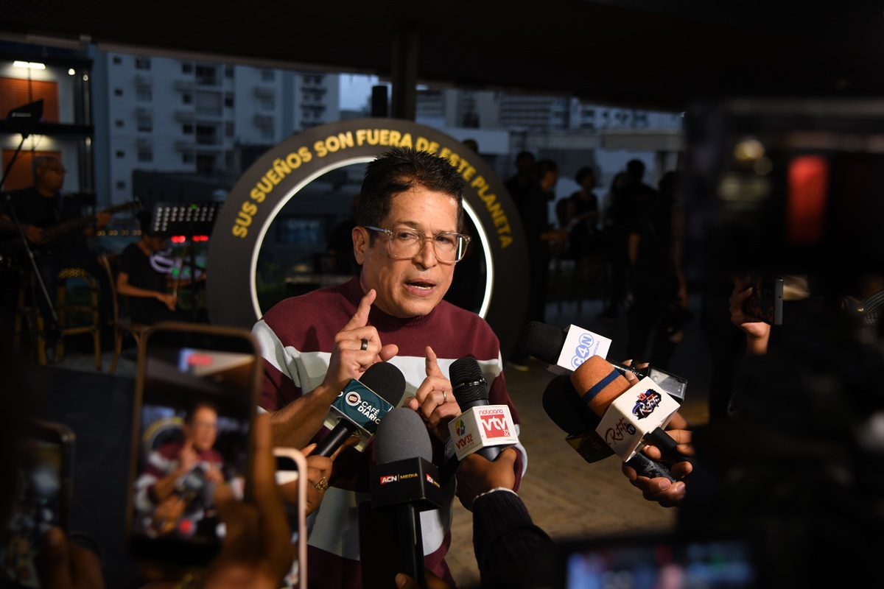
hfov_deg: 50.7
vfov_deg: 35.1
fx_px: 933
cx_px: 442
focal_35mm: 38
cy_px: 294
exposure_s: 1/200
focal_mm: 38
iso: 1000
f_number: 4
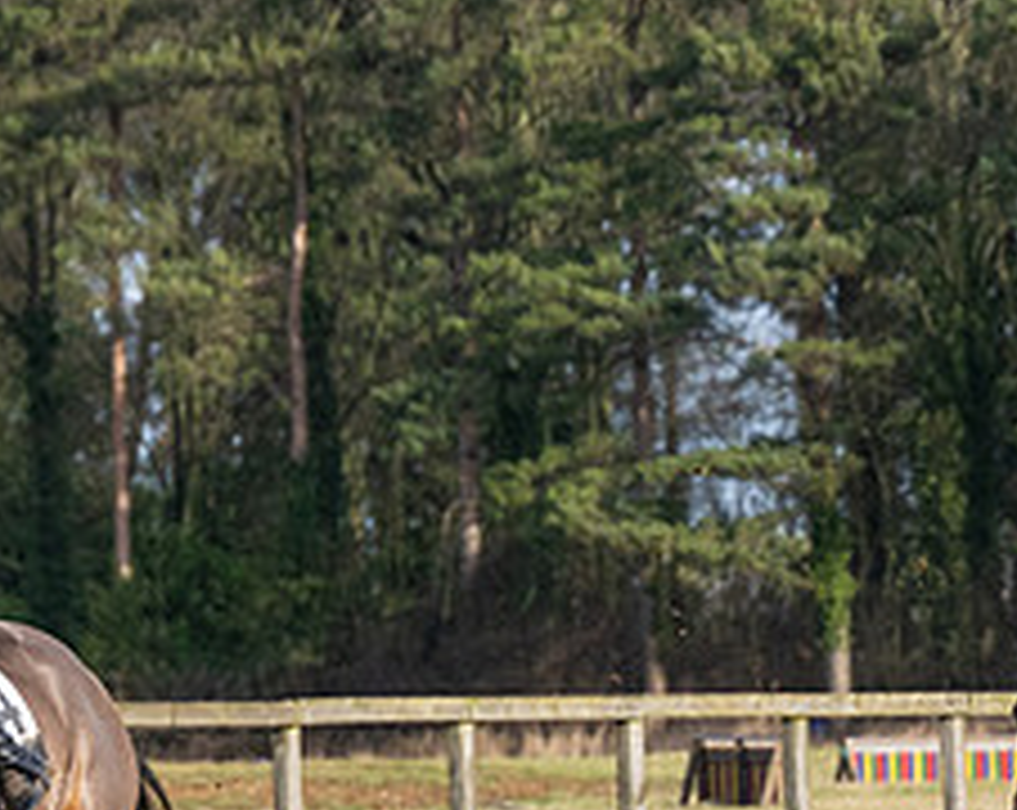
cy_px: 810
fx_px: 16706
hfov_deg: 3.5
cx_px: 125
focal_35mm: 556
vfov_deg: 2.8
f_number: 5
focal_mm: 125
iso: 400
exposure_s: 1/2000
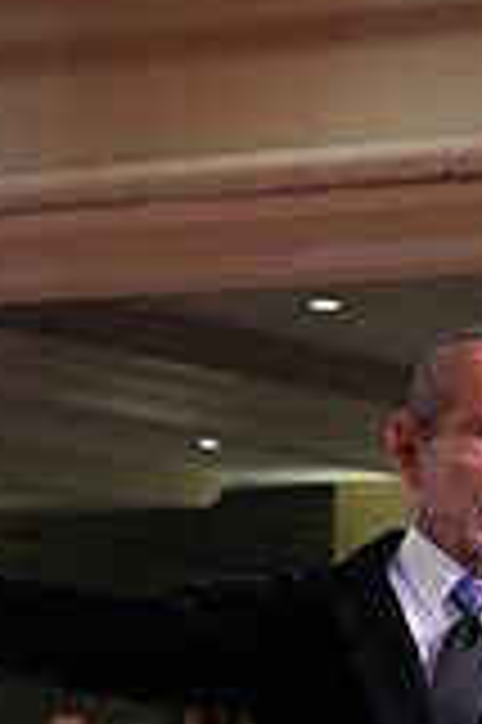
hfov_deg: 6.7
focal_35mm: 202
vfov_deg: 9.9
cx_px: 768
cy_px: 1057
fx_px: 4065
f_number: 5.6
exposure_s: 1/320
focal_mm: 56
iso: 5000
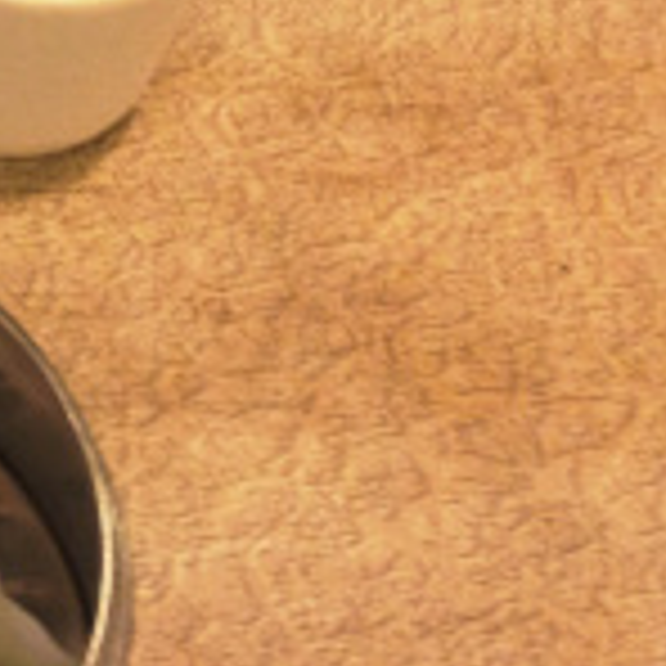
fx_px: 2743
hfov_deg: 12.6
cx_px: -558
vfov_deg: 13.7
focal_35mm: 126
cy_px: 70
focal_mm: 4.28
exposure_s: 1/20
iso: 125
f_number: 2.4
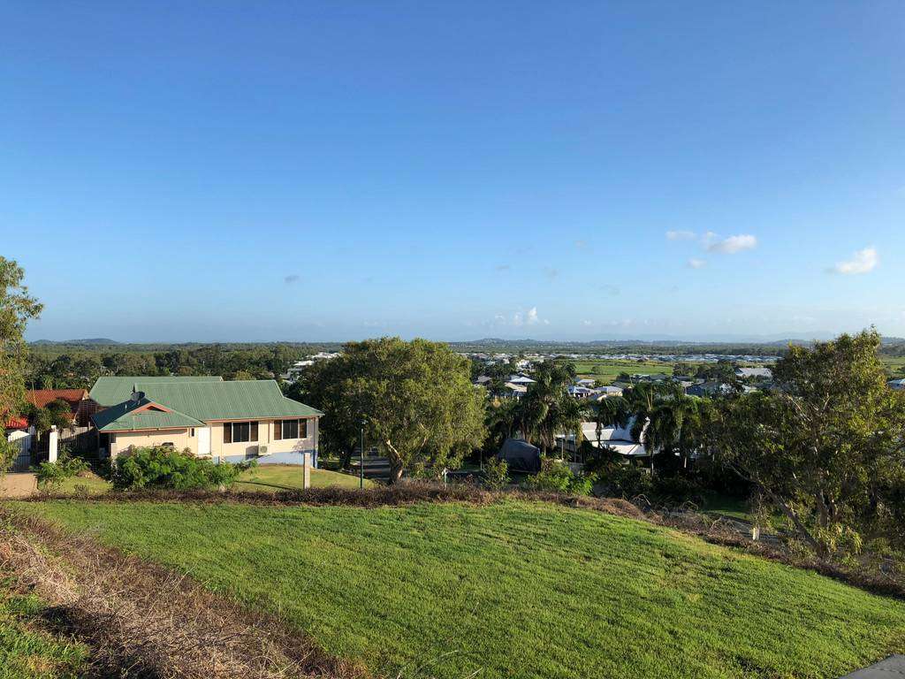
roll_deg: +0.4
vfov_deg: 49.7
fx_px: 732
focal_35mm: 28
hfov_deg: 63.4
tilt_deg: +1.4
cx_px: 452
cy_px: 340
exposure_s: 1/1499
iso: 20
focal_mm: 3.99
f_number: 1.8
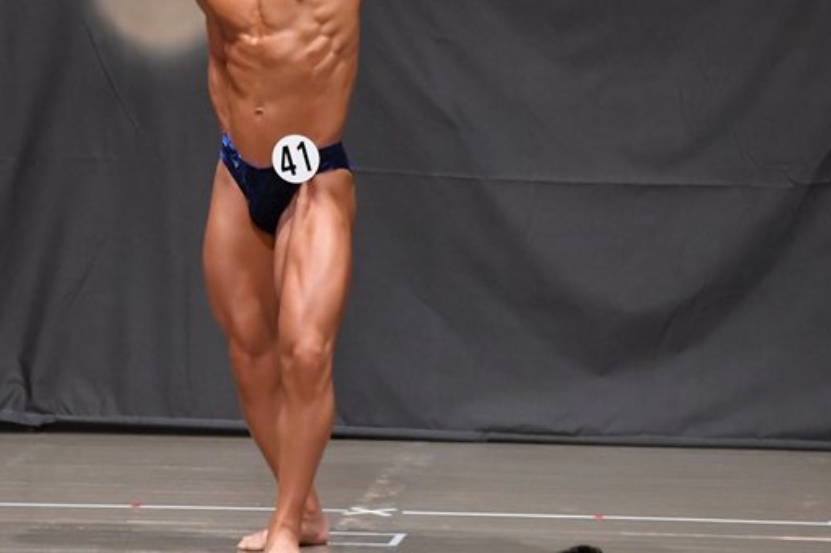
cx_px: 224
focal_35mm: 387
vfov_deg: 3.5
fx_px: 8927
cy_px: 179
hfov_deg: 5.3
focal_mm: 170
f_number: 5.6
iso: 6400
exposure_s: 1/400
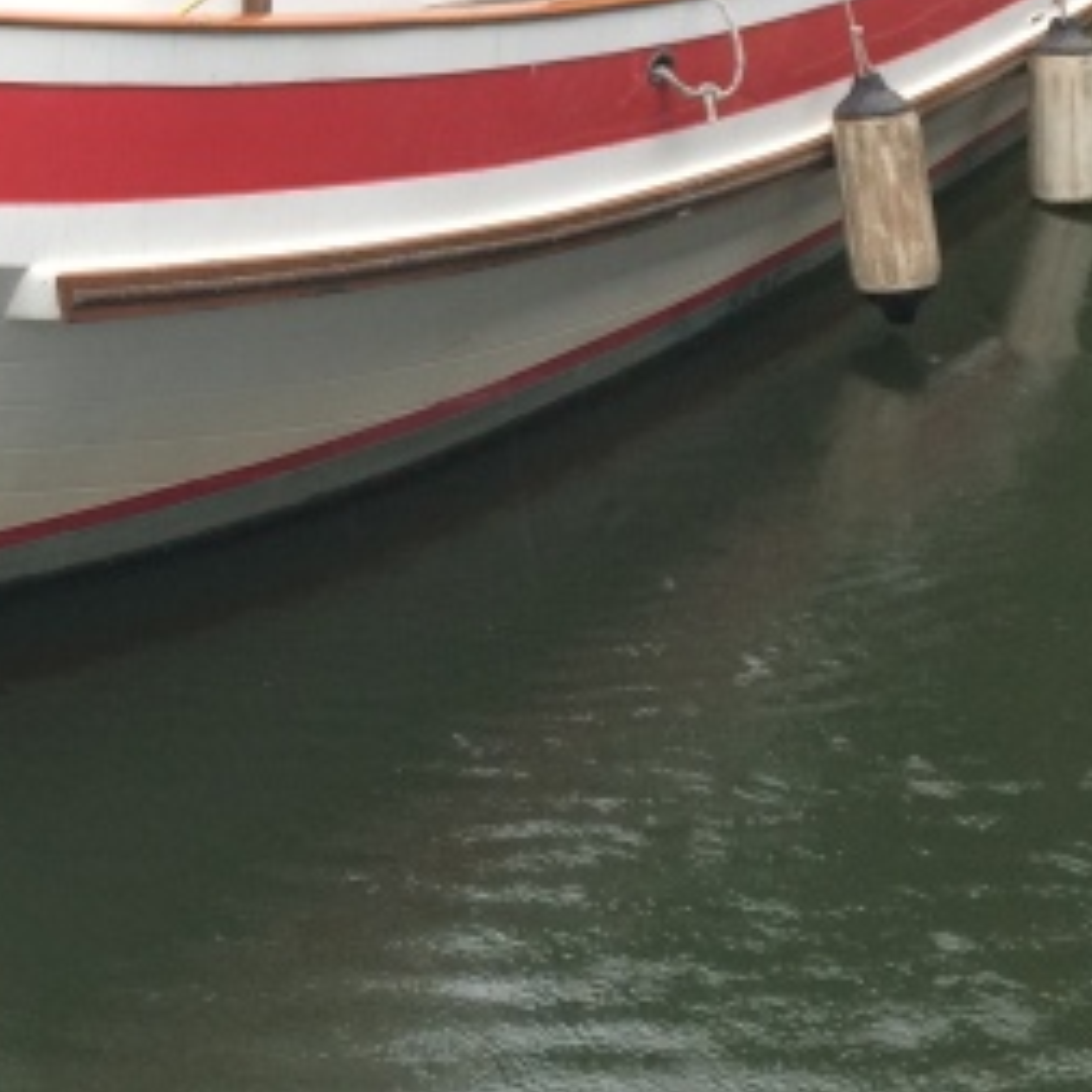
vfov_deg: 20.6
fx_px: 2891
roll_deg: -3.1
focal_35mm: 81
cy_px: -22
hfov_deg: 19.9
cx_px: -272
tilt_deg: -11.2
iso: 64
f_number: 2.2
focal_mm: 4.15
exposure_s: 1/120
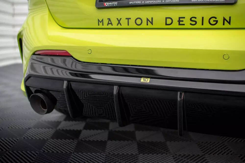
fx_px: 253
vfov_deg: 35.8
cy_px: 81
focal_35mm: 37
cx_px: 120
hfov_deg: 51.7
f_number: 2.5
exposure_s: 1/125
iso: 500
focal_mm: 35
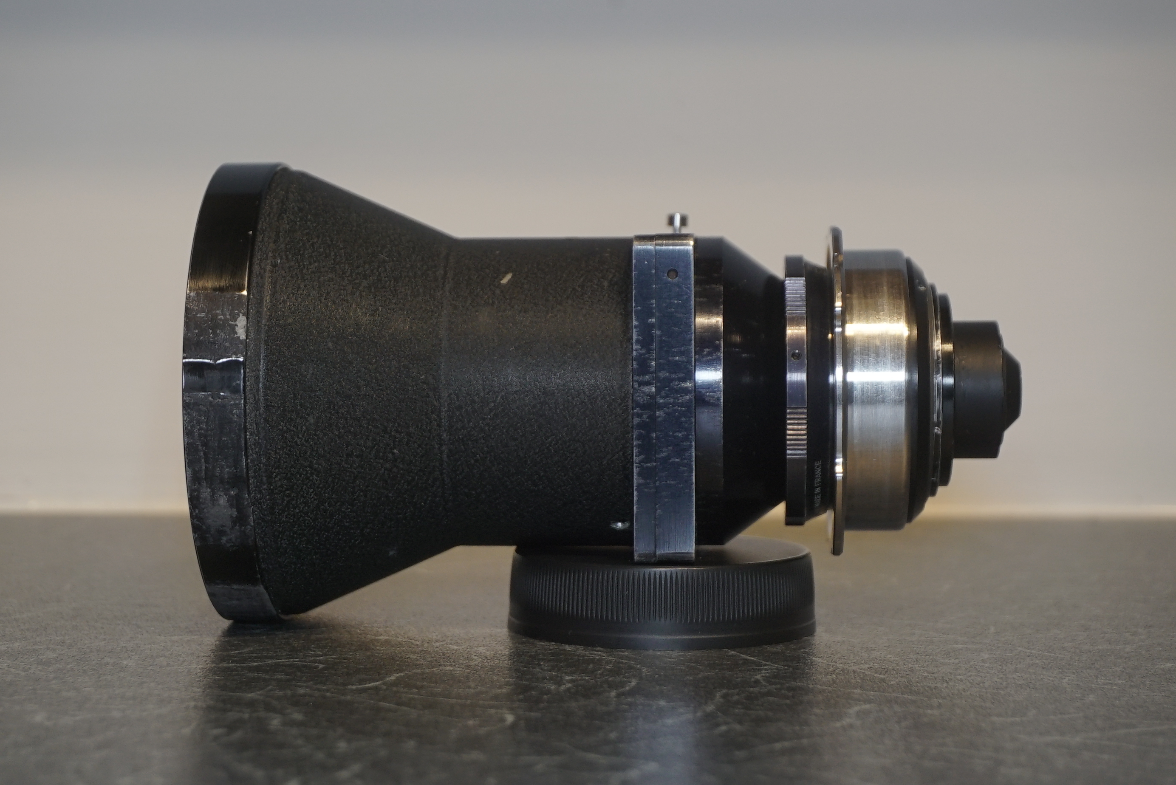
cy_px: 392
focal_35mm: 75
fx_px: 2451
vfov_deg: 18.2
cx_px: 588
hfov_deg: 27.0
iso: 800
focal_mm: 50
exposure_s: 1/60
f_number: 8
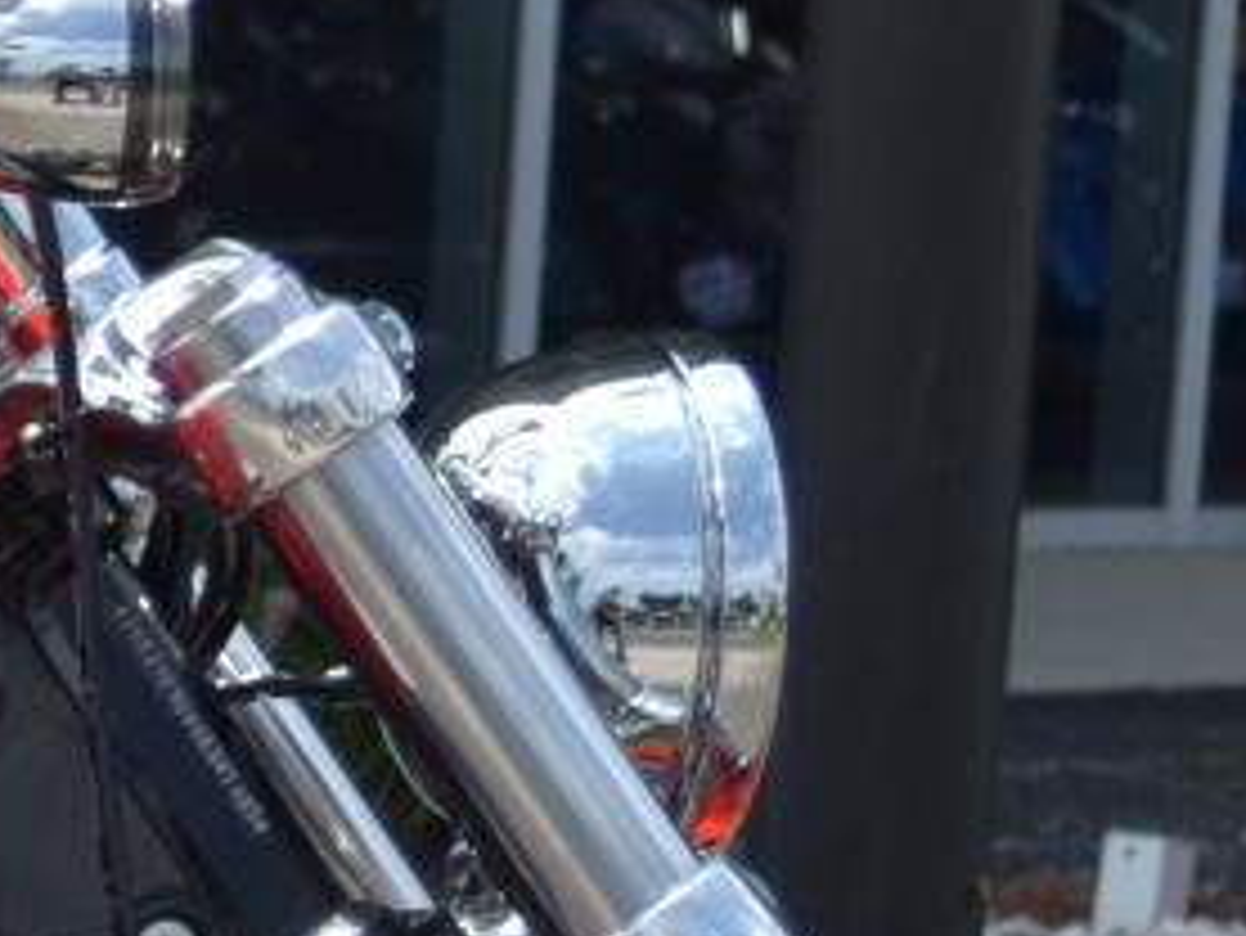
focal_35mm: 208
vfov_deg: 7.1
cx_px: -1444
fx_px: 7490
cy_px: 1226
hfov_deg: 8.8
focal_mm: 20
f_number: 3.8
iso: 100
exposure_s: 1/800
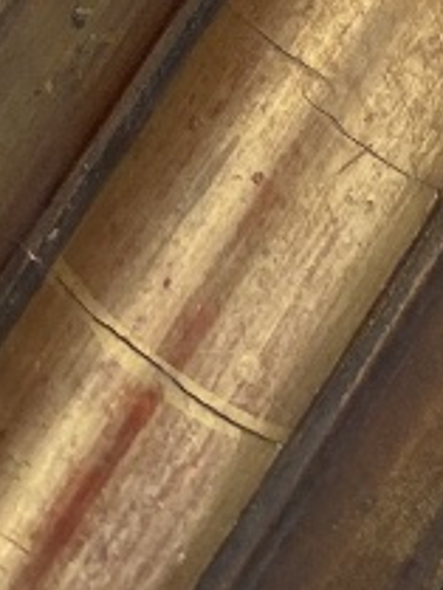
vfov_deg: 10.3
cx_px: 700
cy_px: -1084
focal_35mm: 149
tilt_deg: -73.1
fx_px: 2540
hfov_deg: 9.6
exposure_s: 1/1082
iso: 32
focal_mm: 4.25
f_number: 1.8
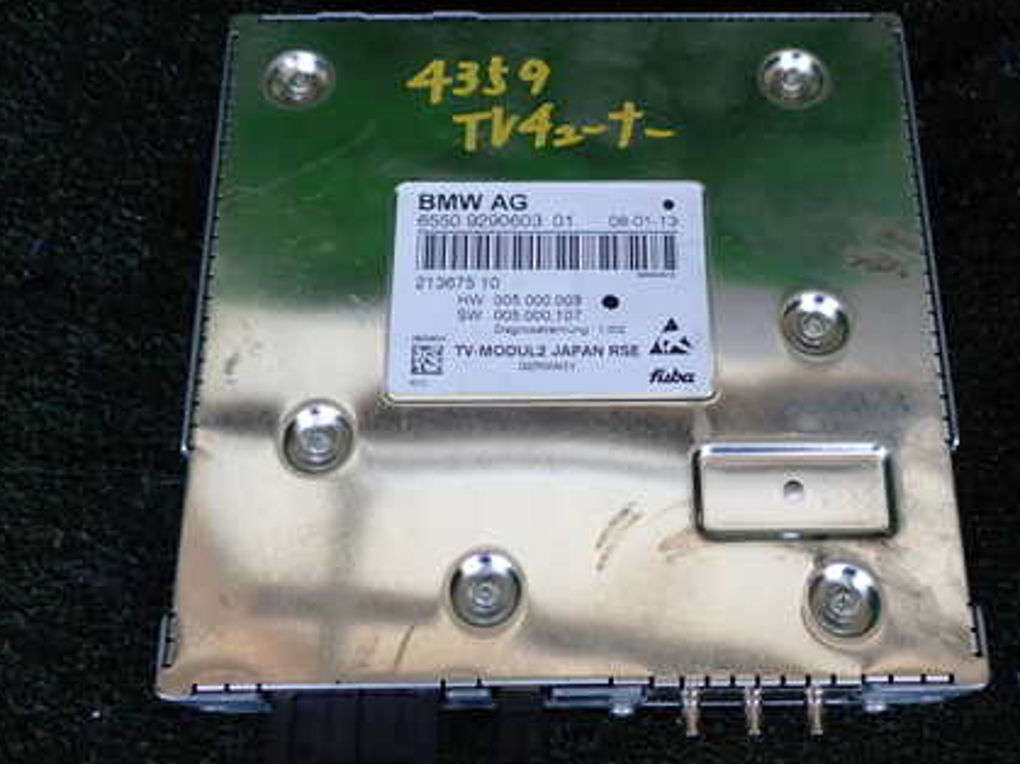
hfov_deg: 43.7
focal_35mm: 43
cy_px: 355
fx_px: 1267
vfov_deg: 33.6
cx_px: 599
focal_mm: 5.4
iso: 100
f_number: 2.3
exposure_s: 1/80
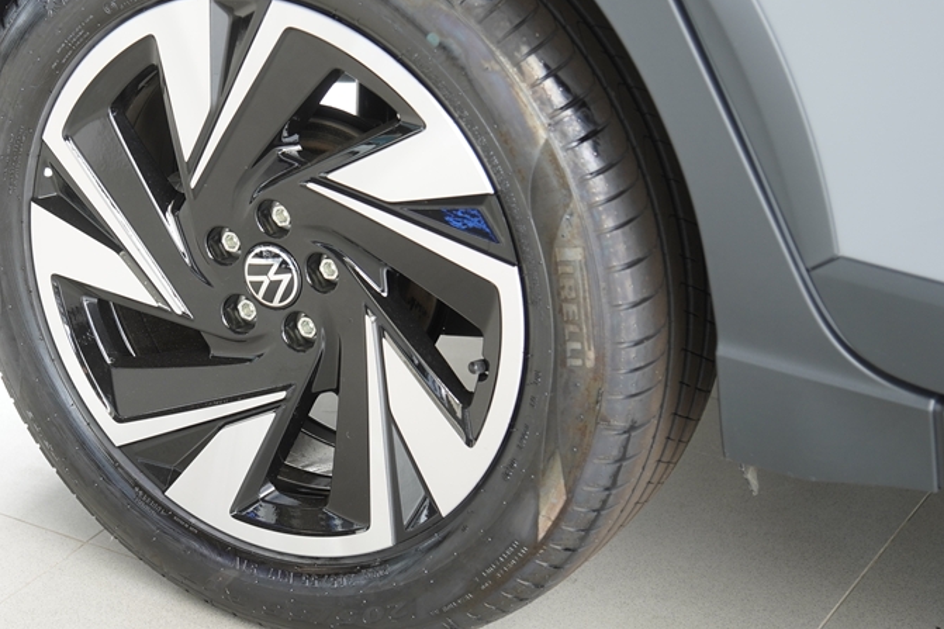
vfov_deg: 15.7
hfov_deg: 23.2
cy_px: 240
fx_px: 2281
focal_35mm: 87
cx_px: 239
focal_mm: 38
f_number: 2.8
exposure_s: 1/60
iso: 250
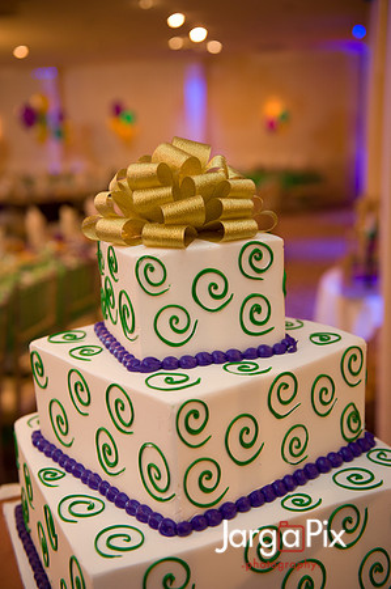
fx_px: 686
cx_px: 196
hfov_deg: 31.8
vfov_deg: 46.4
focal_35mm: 42
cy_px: 294
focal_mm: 42
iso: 1600
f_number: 3.2
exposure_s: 1/125
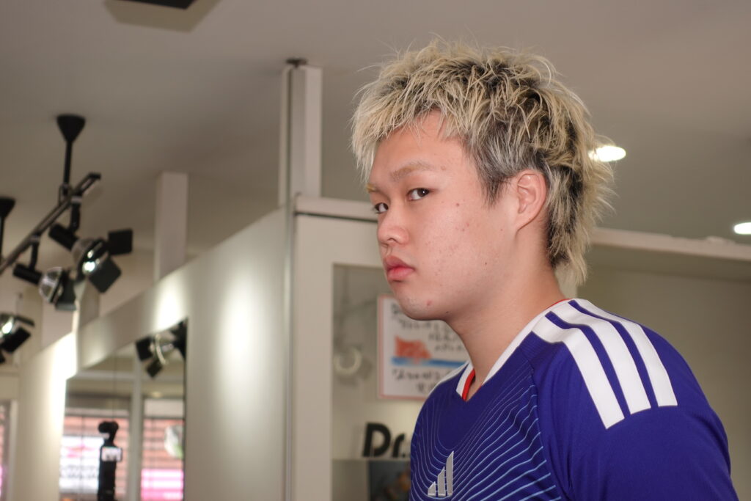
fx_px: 1460
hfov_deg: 28.8
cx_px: 376
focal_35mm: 70
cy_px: 250
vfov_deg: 19.5
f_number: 2.8
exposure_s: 1/30
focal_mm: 25.7
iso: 80
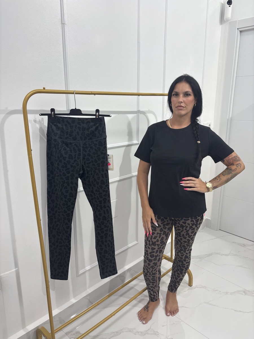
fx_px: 254
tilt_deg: -13.5
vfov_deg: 67.3
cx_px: 127
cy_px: 170
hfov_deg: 53.1
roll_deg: +0.9
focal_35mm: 26
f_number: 1.6
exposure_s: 1/100
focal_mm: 5.96
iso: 50
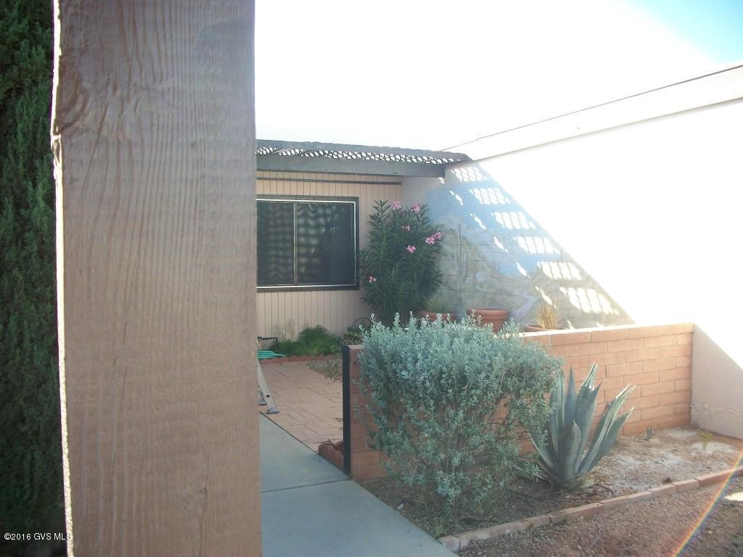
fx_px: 687
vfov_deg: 44.2
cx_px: 372
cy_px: 278
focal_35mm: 32
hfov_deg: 56.8
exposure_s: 1/200
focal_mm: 5.7
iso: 80
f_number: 2.9
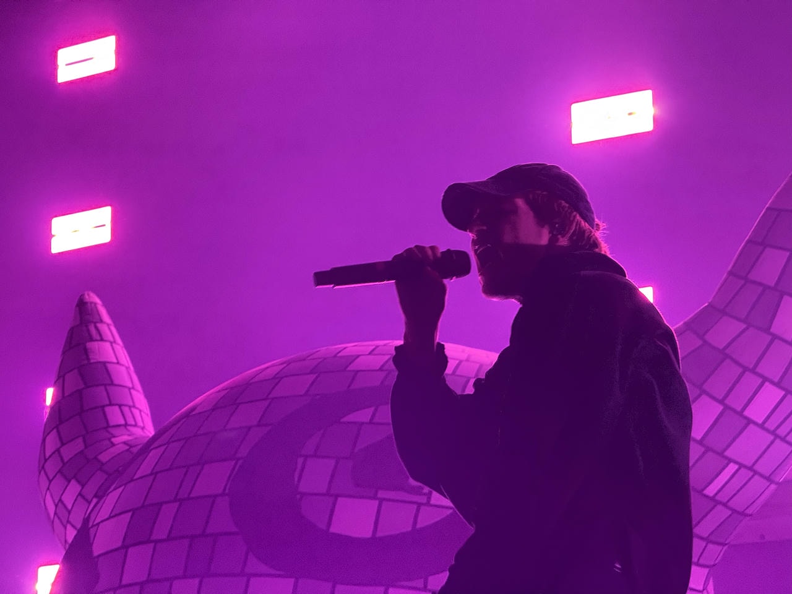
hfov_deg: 16.4
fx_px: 2746
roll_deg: +1.2
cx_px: 396
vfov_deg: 12.3
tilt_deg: +14.0
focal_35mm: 120
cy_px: 297
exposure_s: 1/100
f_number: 2.8
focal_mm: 15.66
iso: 160
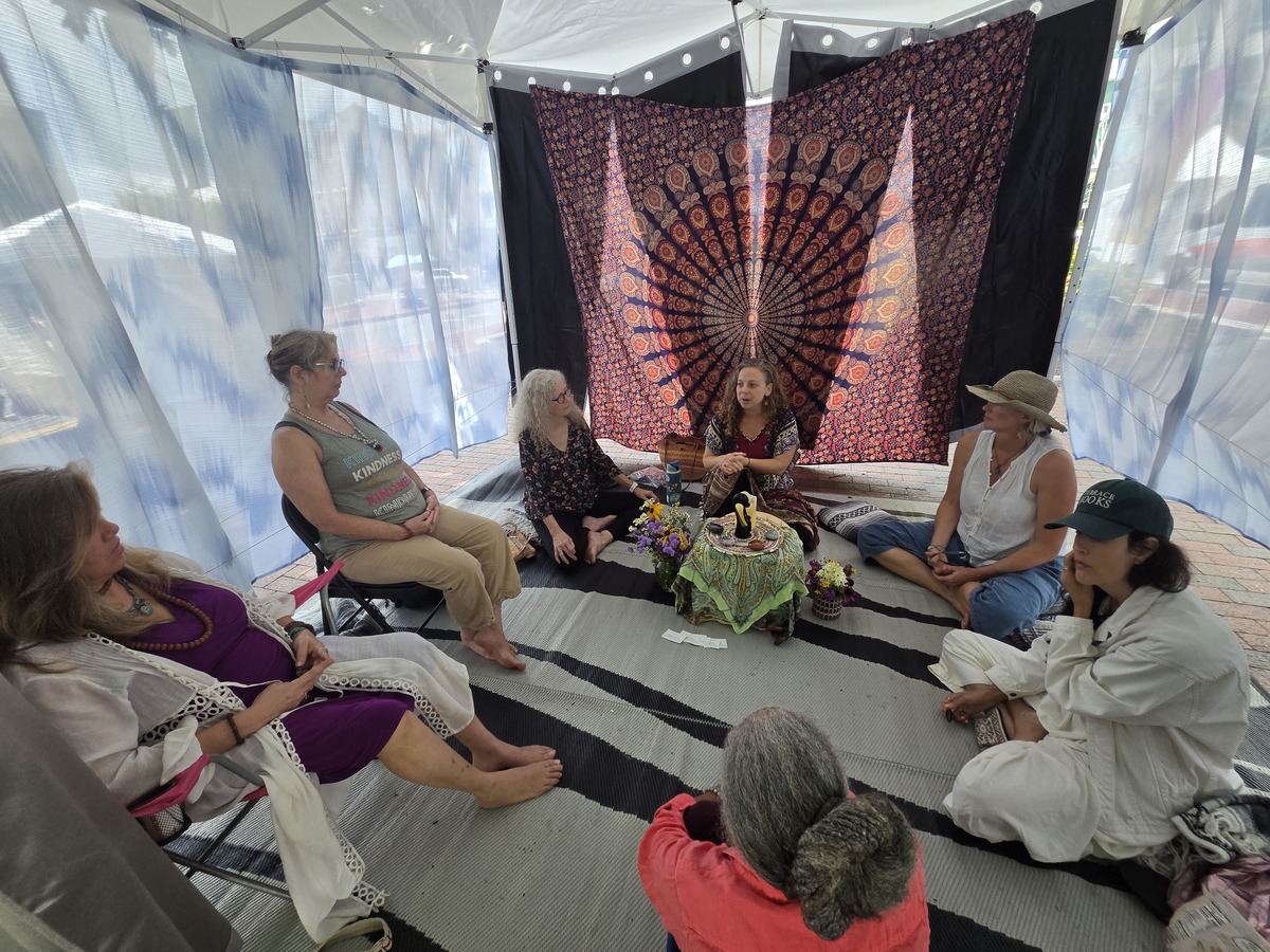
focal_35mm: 13
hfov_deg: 106.2
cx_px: 635
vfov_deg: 89.9
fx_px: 477
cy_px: 476
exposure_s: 1/383
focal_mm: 2.2
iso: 100
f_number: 2.2
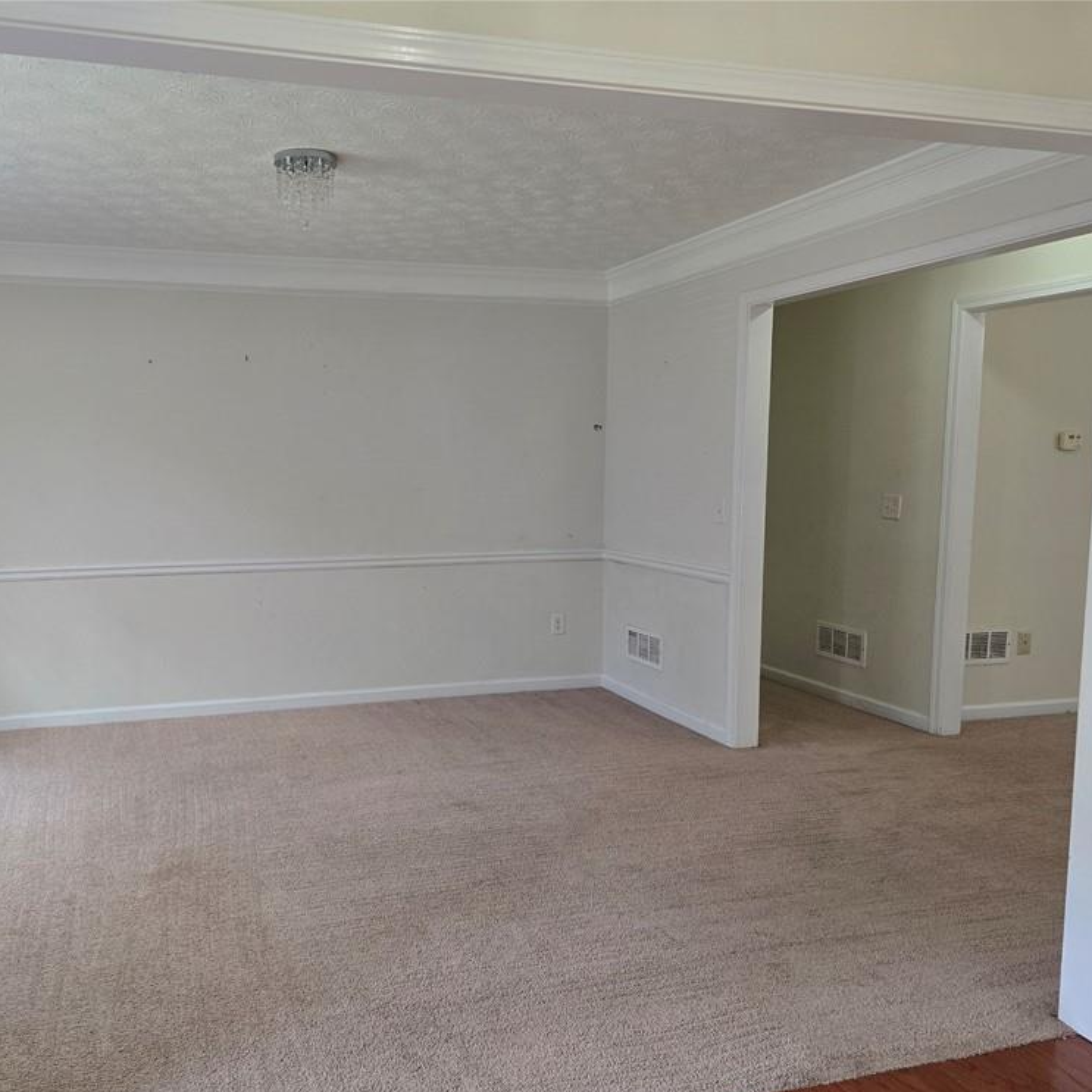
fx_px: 999
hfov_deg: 56.4
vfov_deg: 57.3
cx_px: 394
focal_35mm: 28
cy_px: 563
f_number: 1.7
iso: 200
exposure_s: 1/120
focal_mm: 6.3
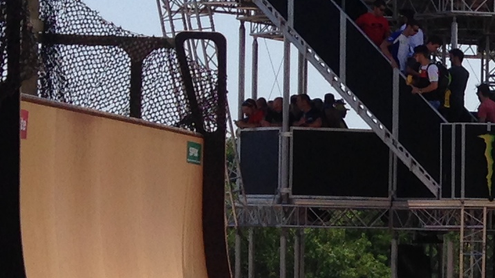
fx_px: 2152
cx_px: 846
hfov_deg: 12.2
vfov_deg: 7.4
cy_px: 239
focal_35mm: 164
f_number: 2.4
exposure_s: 1/2262
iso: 50
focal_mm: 4.12
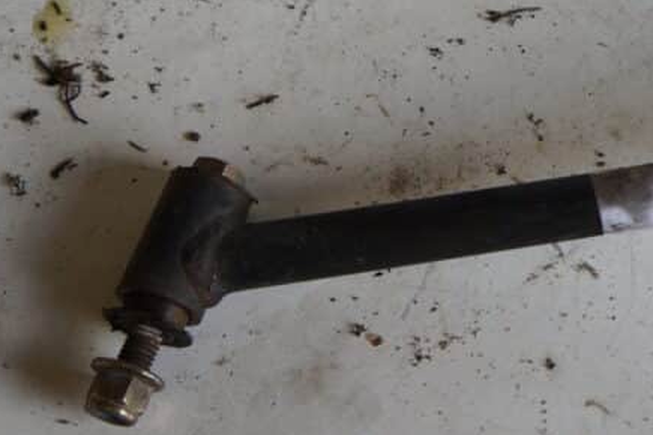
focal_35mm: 74
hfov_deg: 25.5
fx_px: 1345
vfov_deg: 17.6
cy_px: -67
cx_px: 703
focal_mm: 21
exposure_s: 1/60
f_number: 4
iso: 160
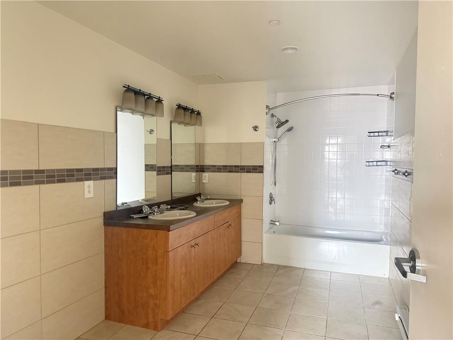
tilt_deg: -2.5
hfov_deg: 71.6
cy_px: 170
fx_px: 314
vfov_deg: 56.8
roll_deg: -0.2
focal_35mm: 24
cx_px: 226
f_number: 1.78
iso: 800
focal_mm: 6.76
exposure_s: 1/53
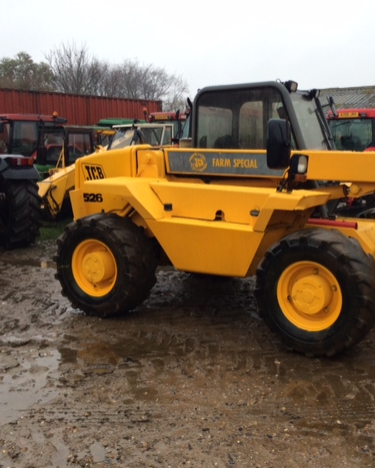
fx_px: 555
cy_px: 230
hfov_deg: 36.5
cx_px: 280
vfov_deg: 45.8
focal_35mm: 40
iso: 50
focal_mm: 4.12
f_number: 2.2
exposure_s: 1/60
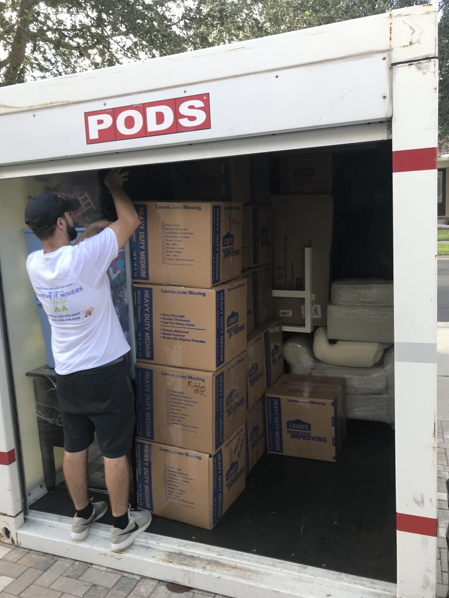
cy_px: 299
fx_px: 484
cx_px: 224
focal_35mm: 28
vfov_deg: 63.4
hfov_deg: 49.7
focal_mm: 3.99
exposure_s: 1/151
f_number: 1.8
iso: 20
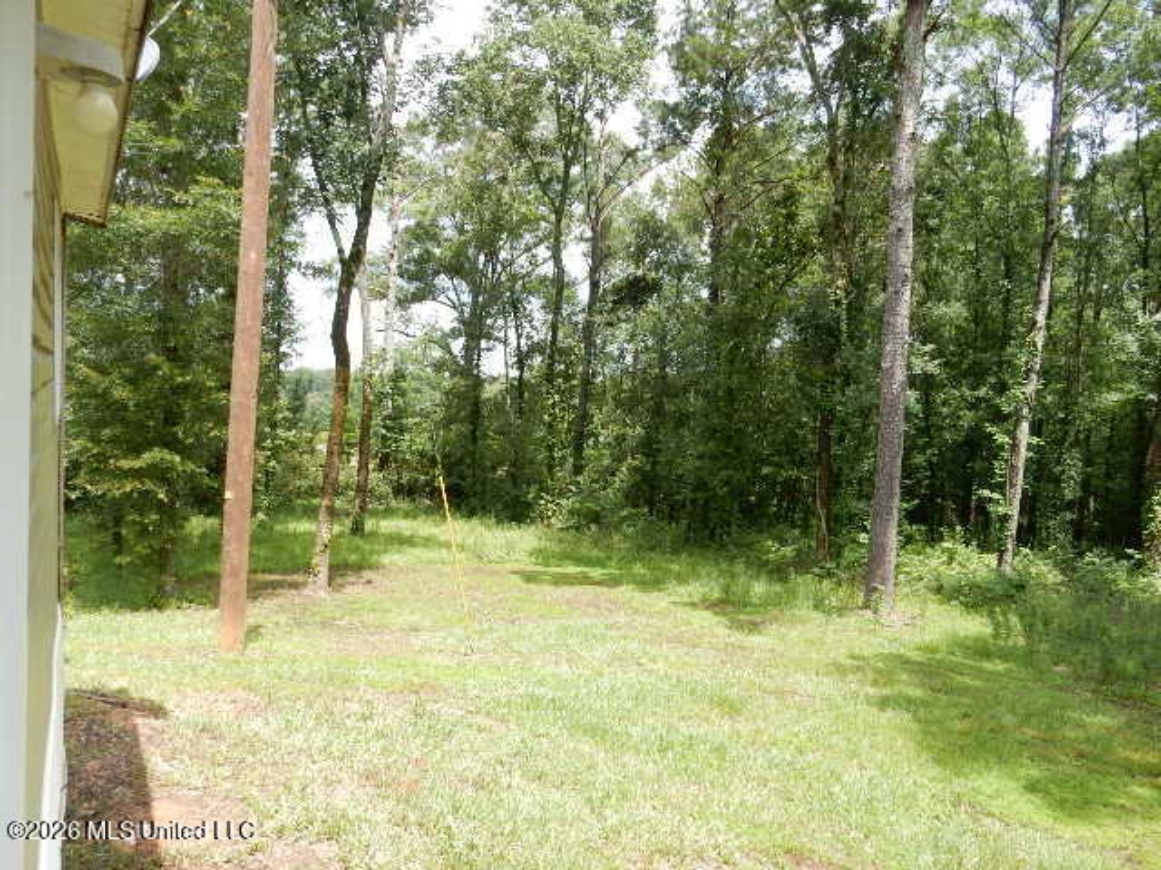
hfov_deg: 69.4
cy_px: 435
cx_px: 580
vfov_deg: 54.9
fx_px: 838
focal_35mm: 25
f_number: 3.7
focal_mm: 4.5
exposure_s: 1/320
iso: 125
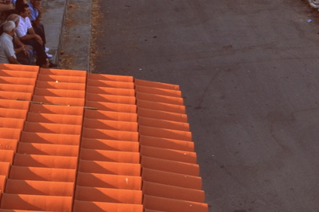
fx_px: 929
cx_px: 262
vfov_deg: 12.1
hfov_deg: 19.3
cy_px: -144
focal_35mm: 105
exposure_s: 1/200
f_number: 7.1
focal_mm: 18
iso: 200
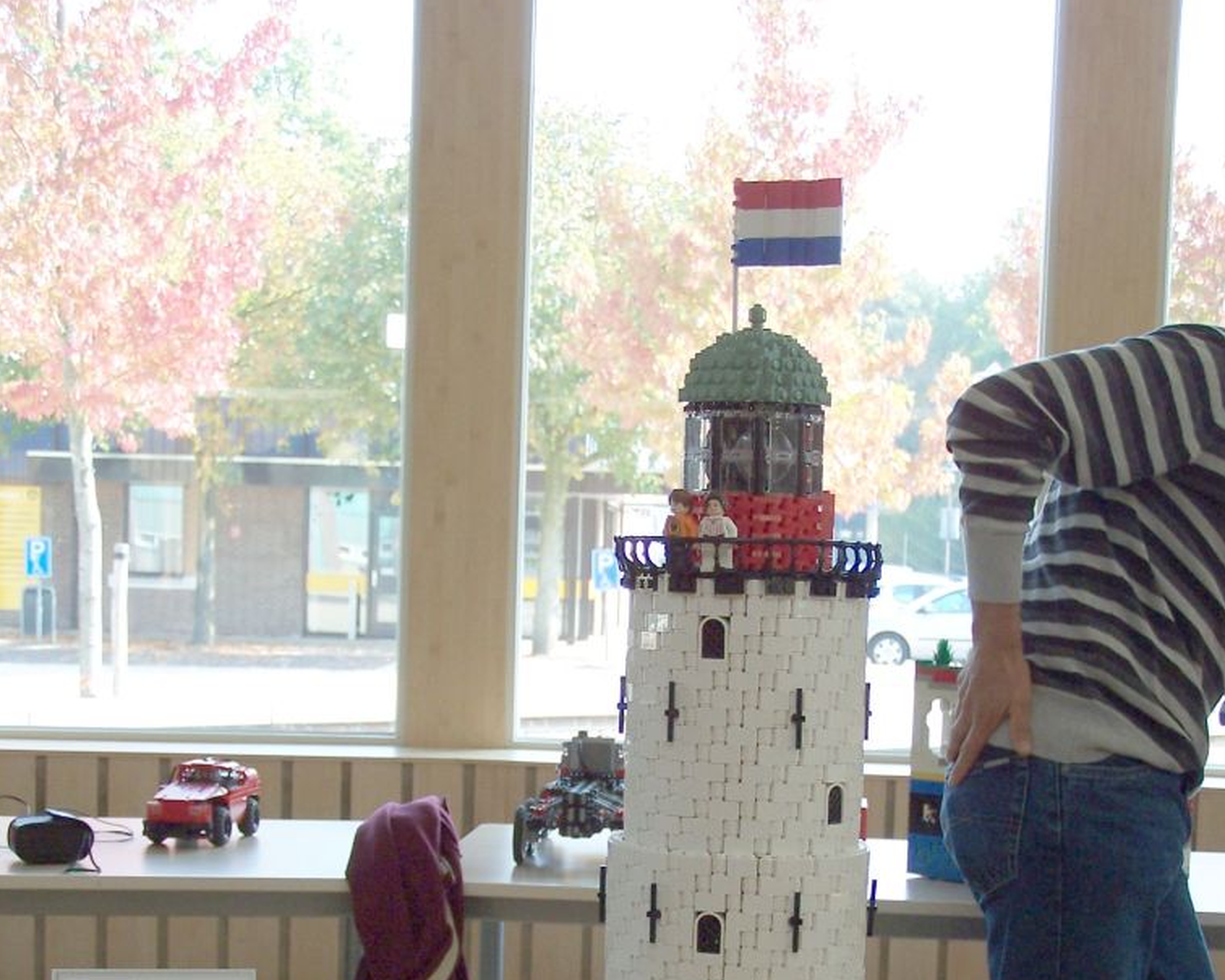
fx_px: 2683
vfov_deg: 20.4
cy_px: 816
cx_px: 608
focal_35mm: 74
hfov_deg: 25.7
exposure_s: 1/90
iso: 80
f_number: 3.1
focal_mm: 9.3
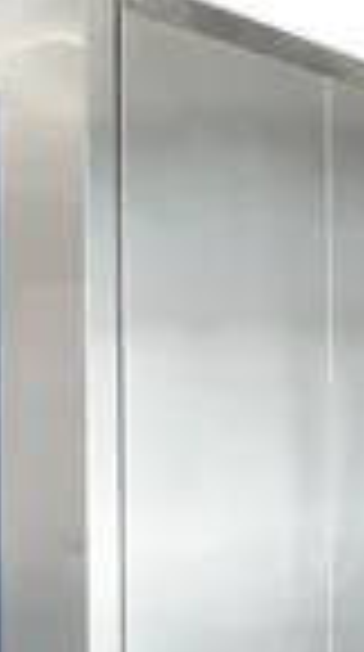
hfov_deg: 10.0
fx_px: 2001
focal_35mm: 116
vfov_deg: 18.3
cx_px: -193
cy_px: 515
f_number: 10
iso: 6400
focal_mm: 14.99
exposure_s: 1/20
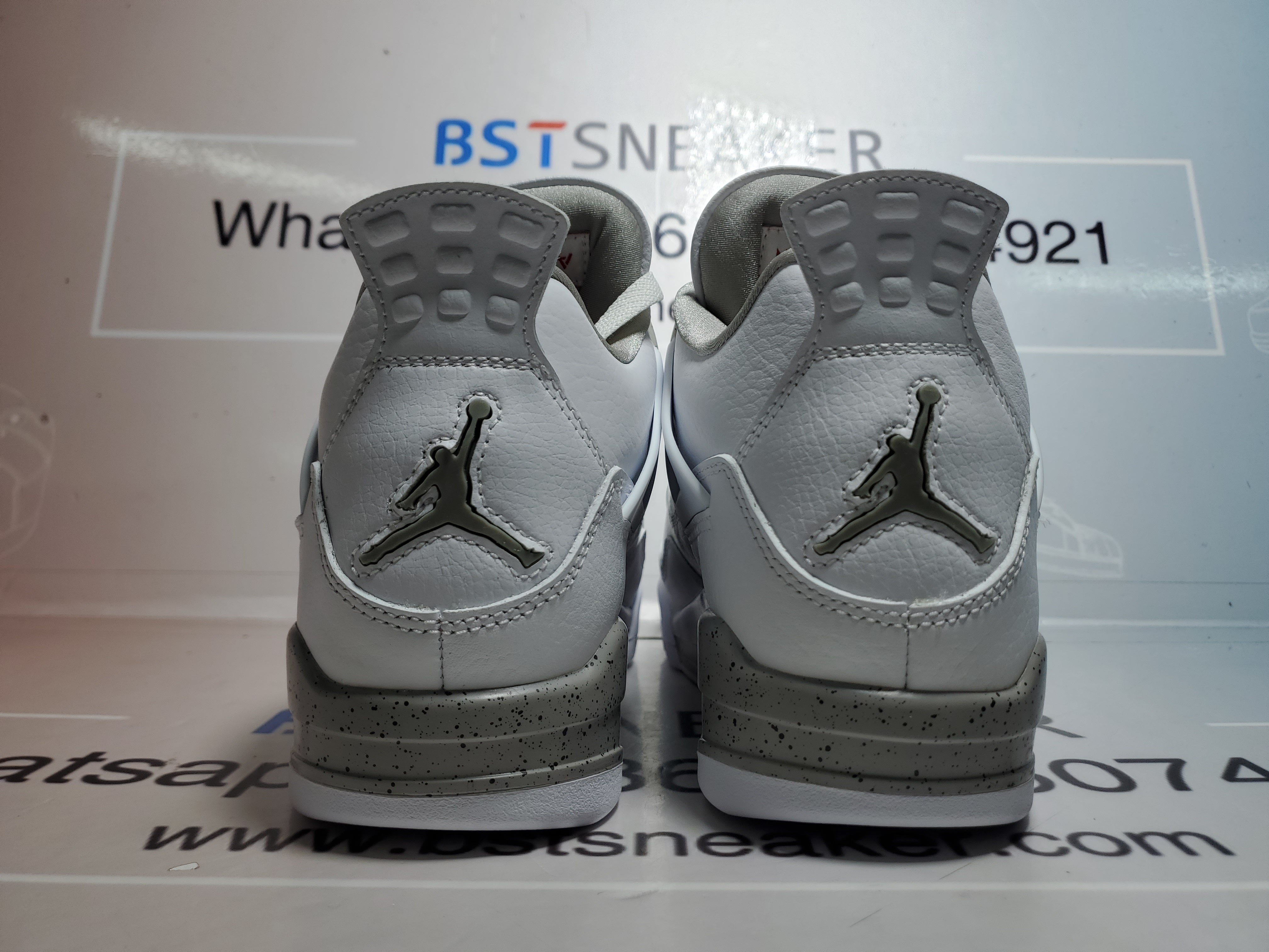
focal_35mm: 26
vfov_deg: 53.1
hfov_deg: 67.3
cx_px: 634
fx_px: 953
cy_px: 476
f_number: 1.5
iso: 50
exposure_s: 1/831
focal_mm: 4.3
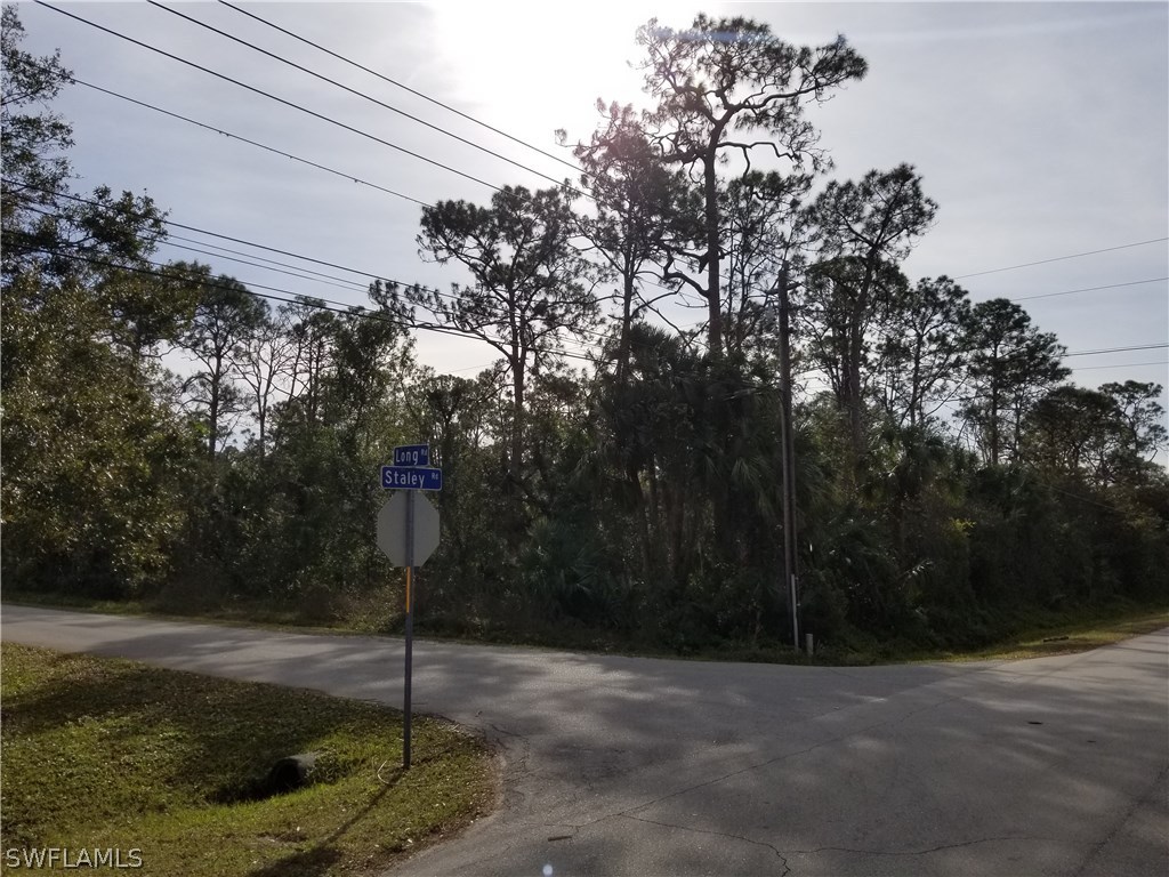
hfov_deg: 67.3
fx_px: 878
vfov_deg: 53.1
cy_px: 438
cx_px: 584
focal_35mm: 26
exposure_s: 1/6912
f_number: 1.7
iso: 50
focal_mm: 4.25
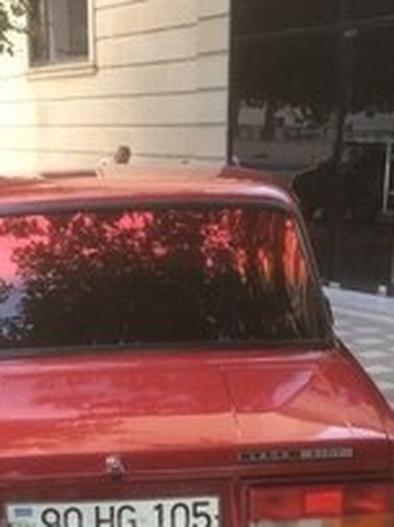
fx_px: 1079
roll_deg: -1.0
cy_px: 548
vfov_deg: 25.8
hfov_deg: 20.7
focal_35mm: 71
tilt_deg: -23.4
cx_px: 143
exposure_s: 1/33
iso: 50
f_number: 2.2
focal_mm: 4.15
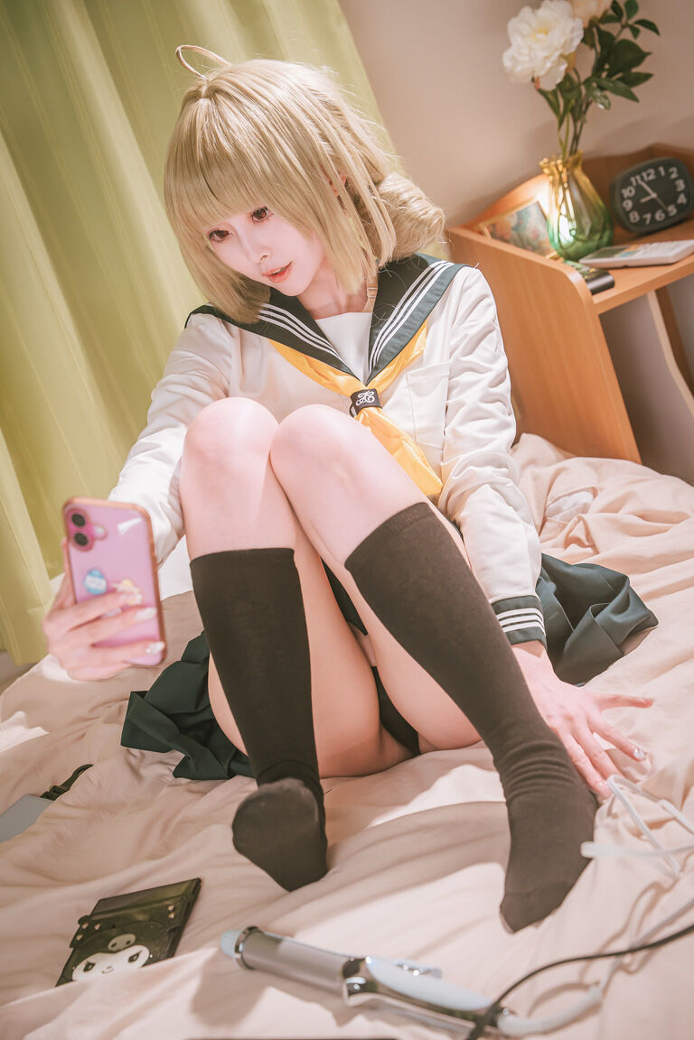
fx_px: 1639
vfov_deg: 35.2
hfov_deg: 23.9
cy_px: 520
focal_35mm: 57
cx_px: 347
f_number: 4
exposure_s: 1/80
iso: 400
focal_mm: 56.7
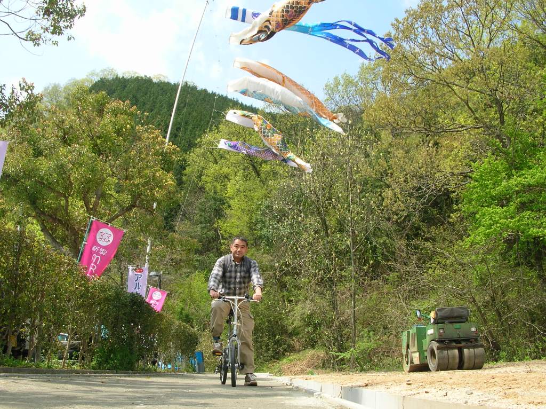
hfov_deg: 52.7
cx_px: 273
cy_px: 204
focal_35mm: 35
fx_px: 552
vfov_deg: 40.6
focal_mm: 5.8
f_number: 5.6
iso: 50
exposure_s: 1/161
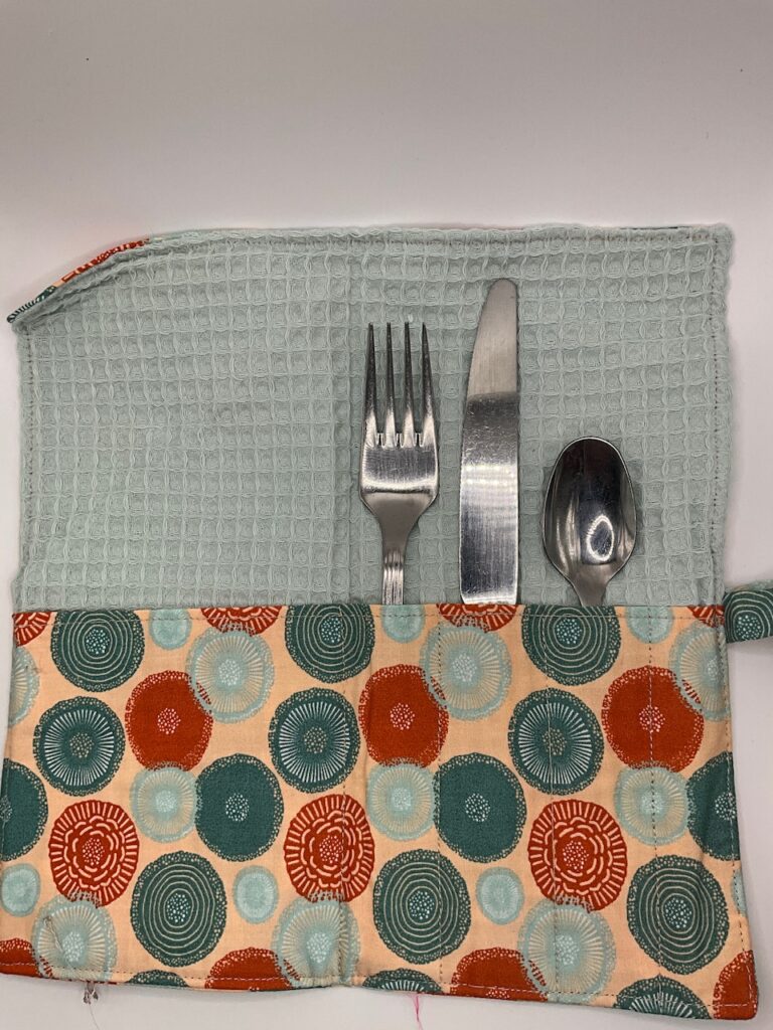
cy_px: 515
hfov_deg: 48.2
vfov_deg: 61.7
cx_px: 386
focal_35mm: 29
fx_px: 863
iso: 25
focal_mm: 3
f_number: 1.8
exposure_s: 1/283
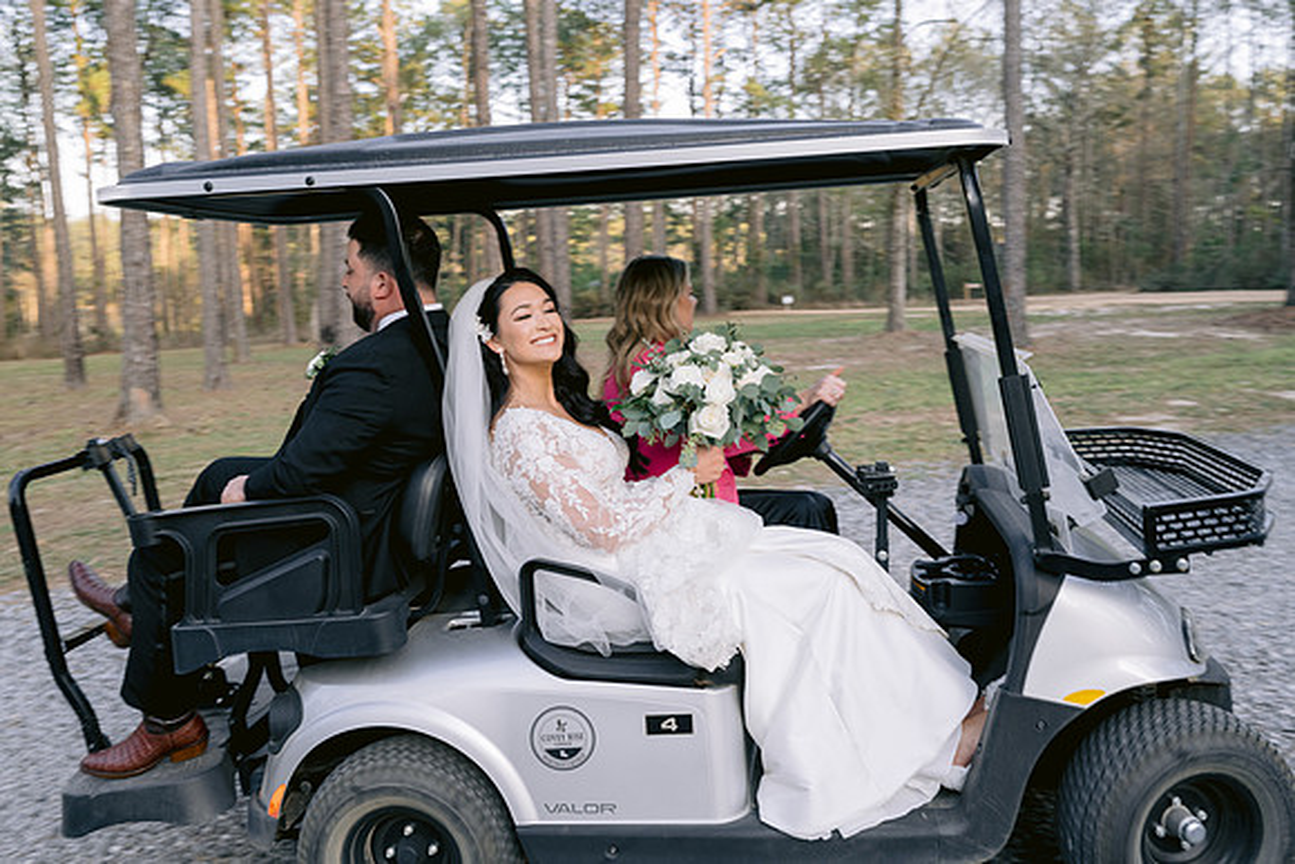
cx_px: 648
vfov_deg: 37.9
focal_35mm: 35
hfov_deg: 54.4
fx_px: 1259
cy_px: 432
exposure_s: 1/100
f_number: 5.6
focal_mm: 35
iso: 400
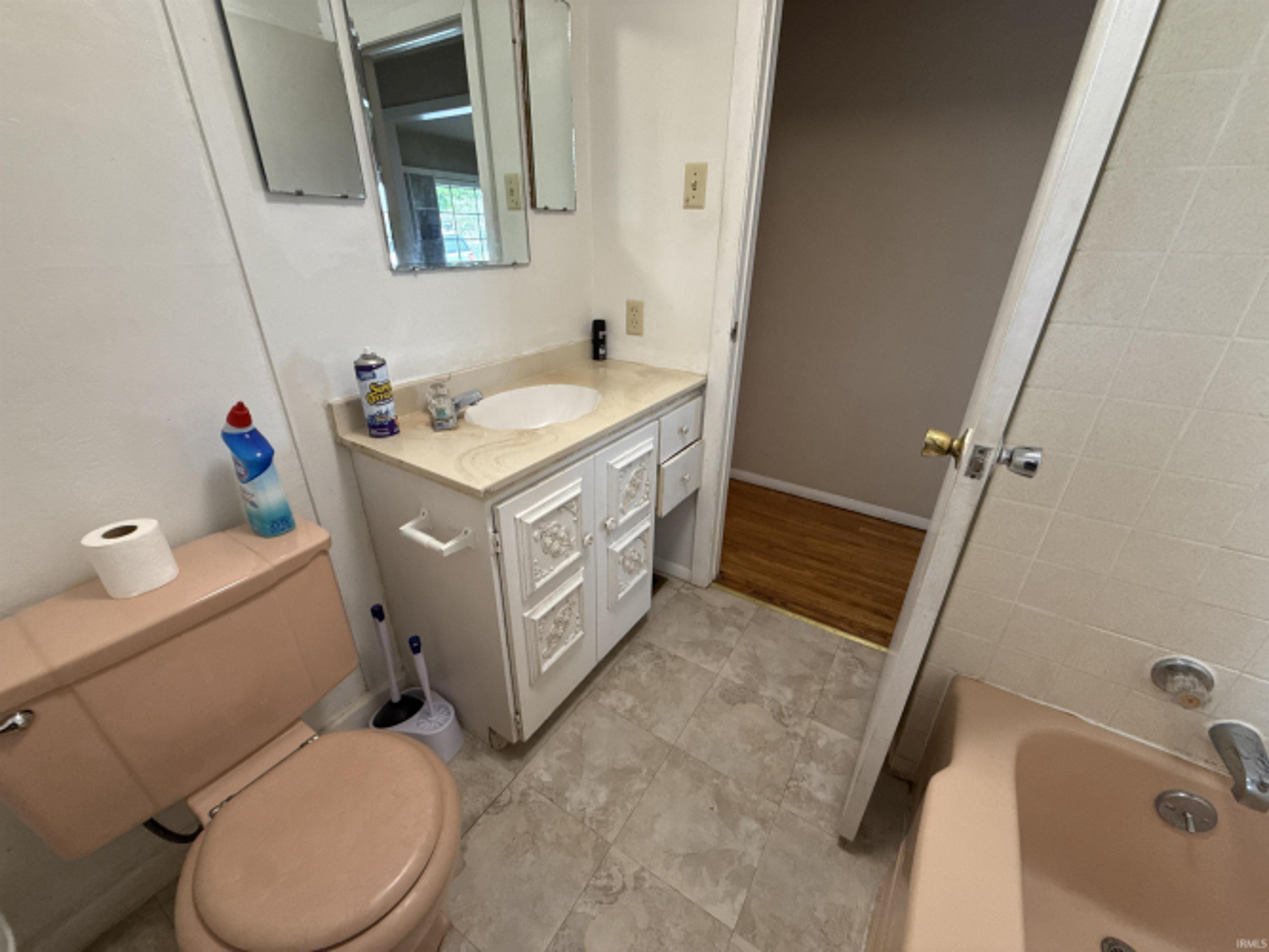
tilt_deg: -25.7
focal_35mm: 14
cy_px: 476
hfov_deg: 102.1
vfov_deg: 85.7
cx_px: 634
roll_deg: -1.2
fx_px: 513
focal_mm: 2.22
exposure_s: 1/60
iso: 320
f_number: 2.2
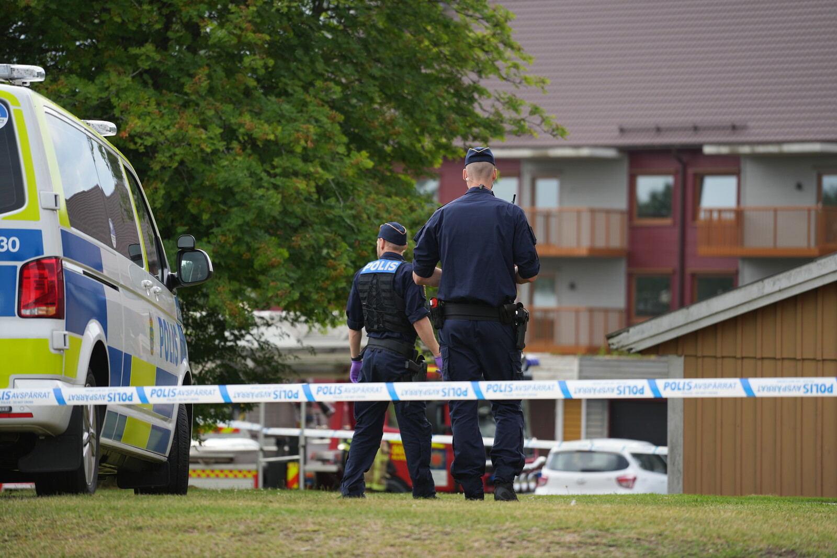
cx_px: 418
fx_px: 4650
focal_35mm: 200
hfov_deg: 10.3
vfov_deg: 6.9
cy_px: 279
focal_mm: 200
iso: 200
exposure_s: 1/200
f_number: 4
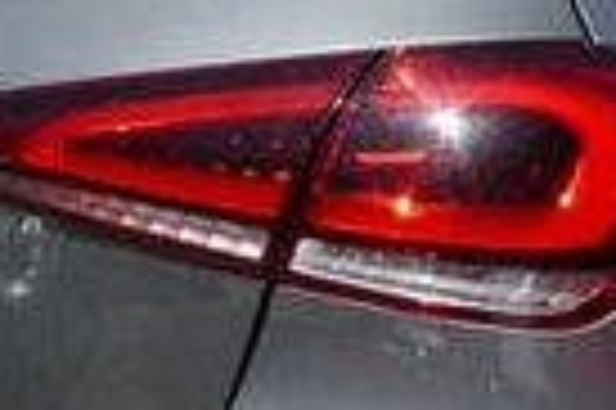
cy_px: 309
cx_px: 562
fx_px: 3128
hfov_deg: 11.2
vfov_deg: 7.5
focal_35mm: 183
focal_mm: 9.12
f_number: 3.2
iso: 125
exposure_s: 1/1600
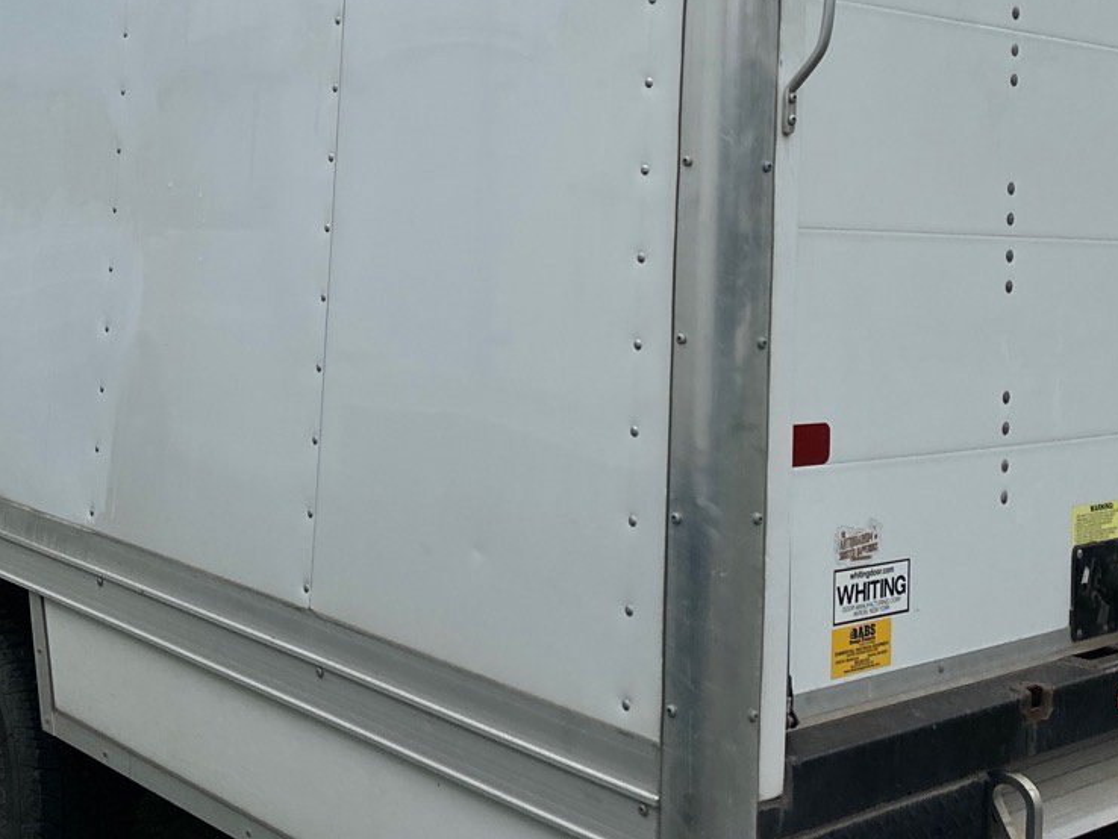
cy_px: 76
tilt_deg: +3.1
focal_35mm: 52
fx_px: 1680
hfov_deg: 36.6
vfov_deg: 27.0
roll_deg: -2.9
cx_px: 435
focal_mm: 6.86
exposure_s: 1/3472
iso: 80
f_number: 1.78
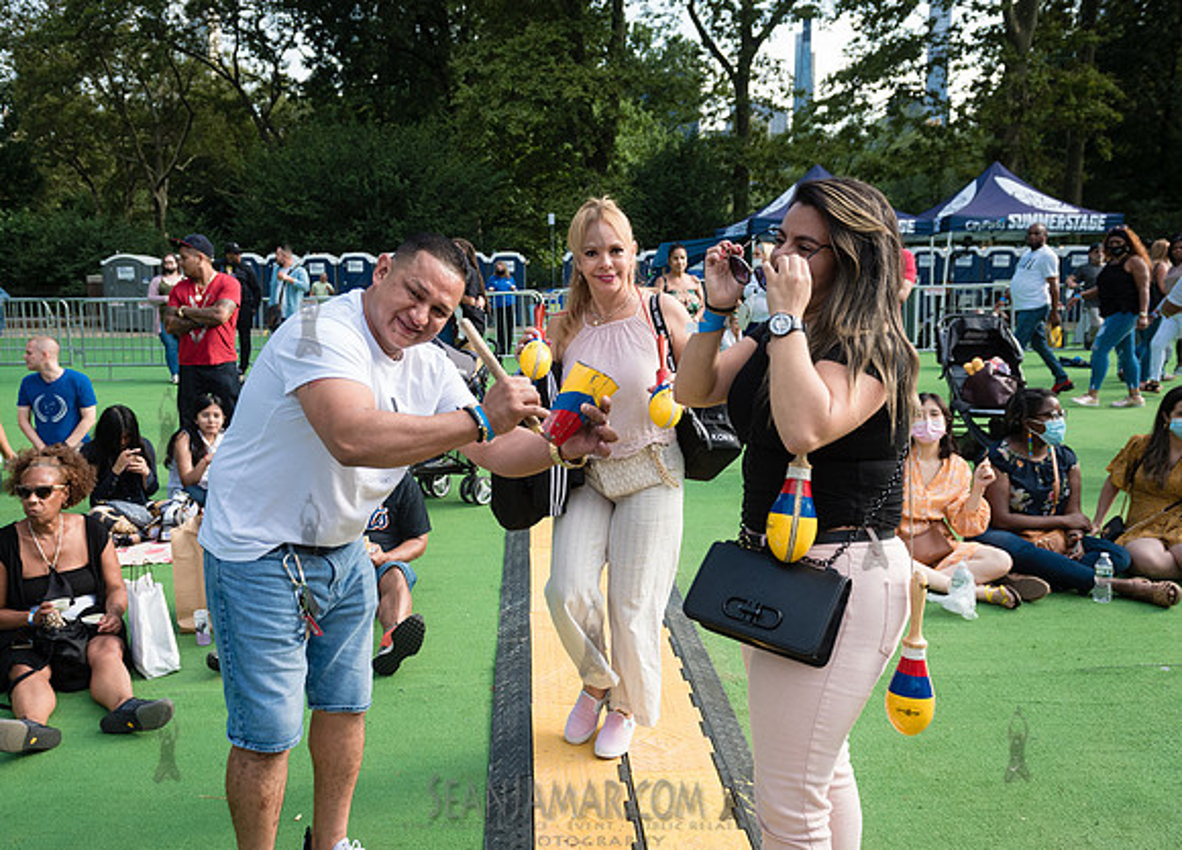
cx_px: 540
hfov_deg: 59.0
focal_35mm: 31
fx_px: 1042
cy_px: 436
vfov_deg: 44.4
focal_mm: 24
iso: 500
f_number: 4.5
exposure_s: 1/1250
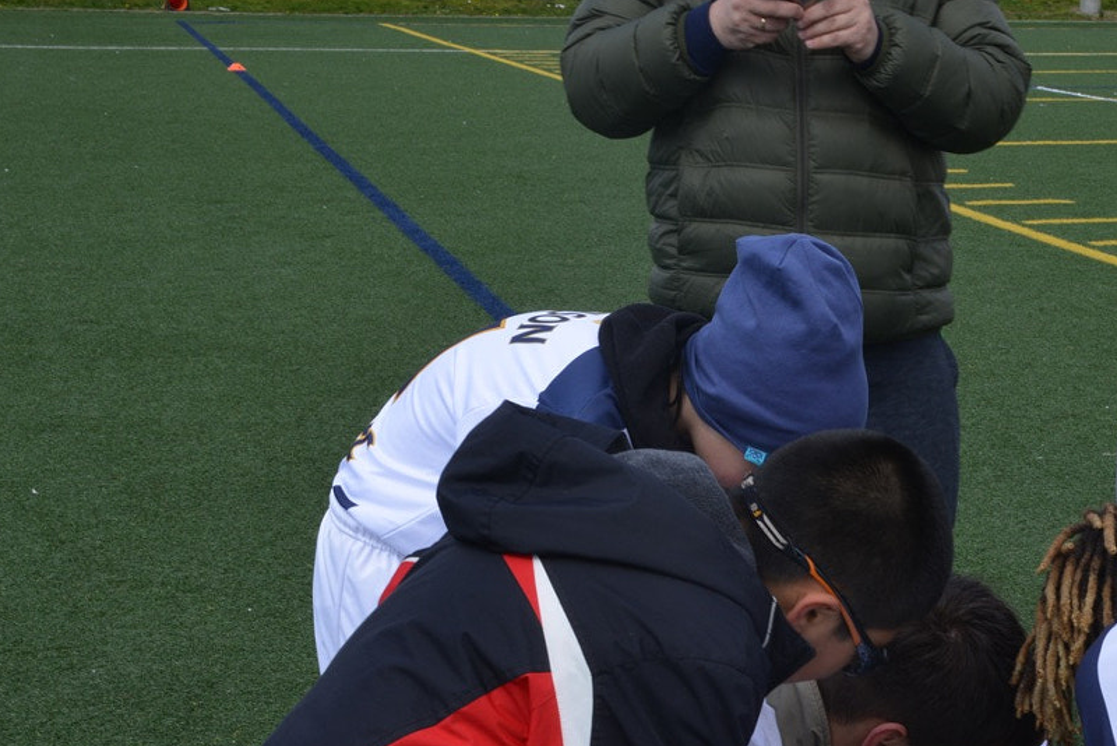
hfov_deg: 25.0
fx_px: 2483
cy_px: 717
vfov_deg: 16.8
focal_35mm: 80
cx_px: 853
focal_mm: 40
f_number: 22
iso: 250
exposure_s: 1/60
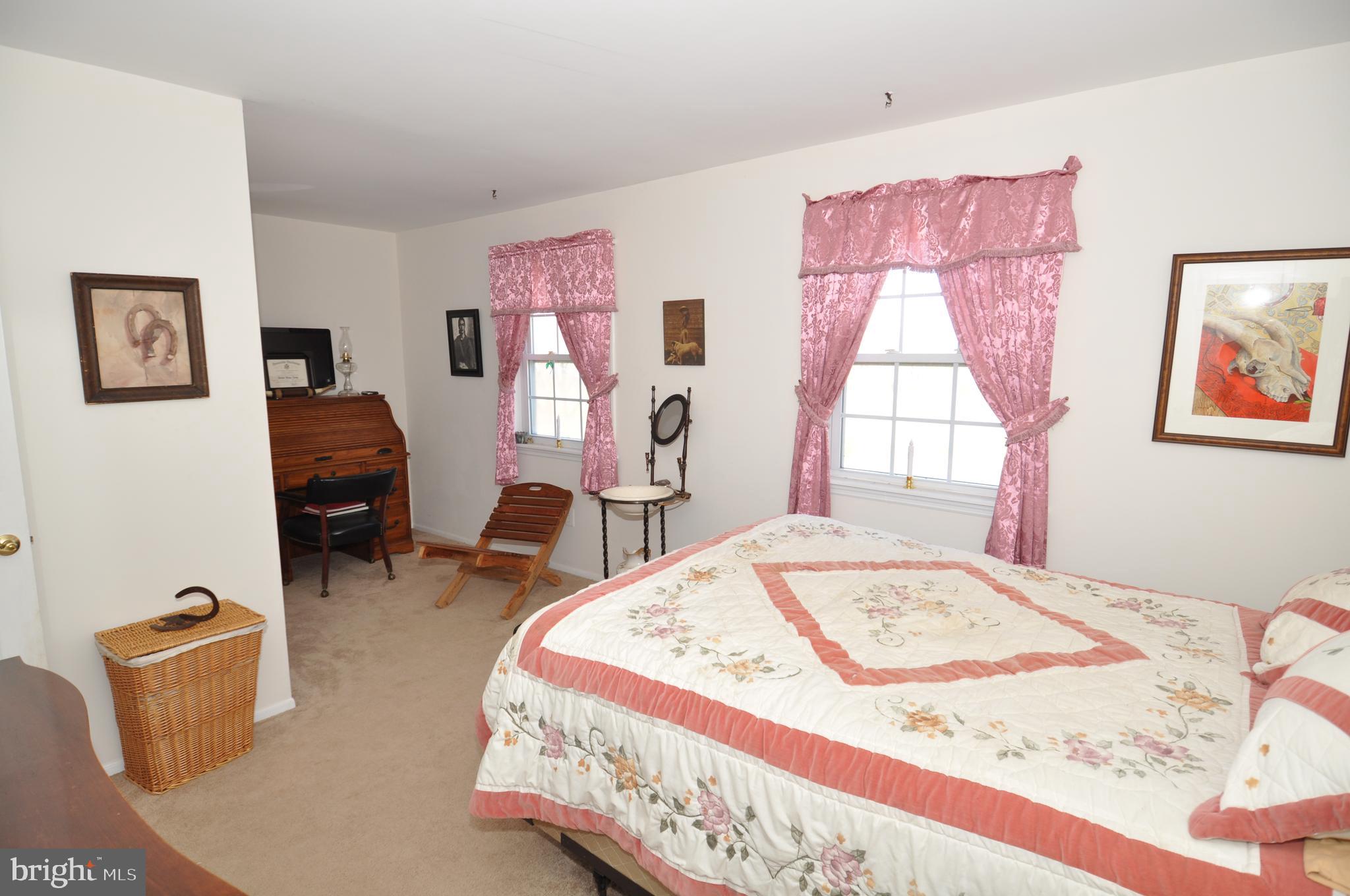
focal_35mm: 18
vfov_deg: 67.2
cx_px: 675
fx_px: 674
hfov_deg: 90.1
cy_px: 448
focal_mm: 12
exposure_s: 1/60
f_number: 4
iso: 250
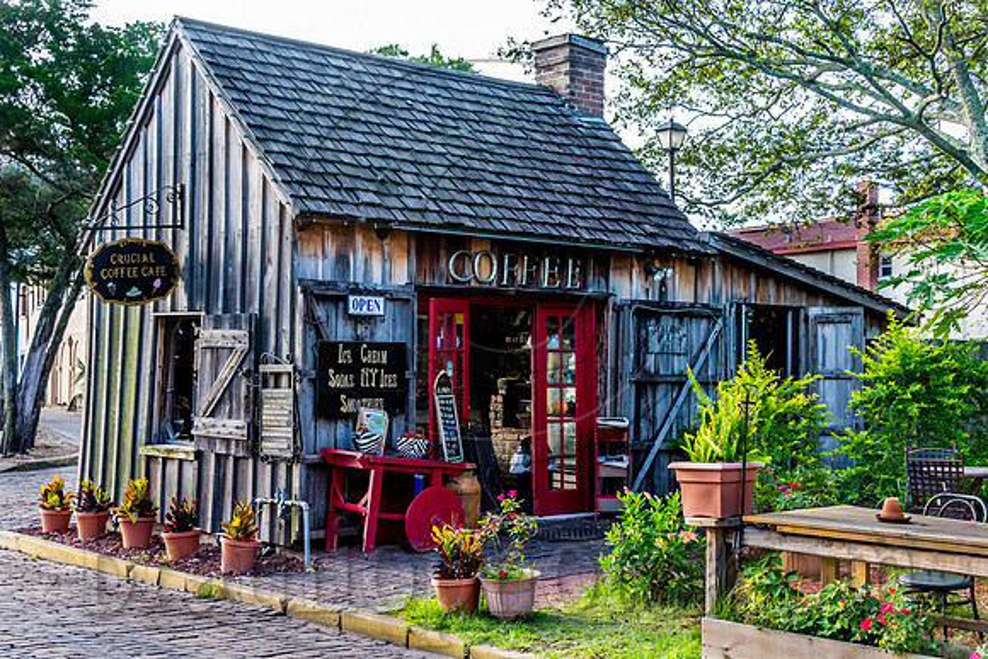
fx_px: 1318
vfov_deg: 28.1
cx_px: 494
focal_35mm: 48
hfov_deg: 41.1
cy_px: 330
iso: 2500
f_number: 6.3
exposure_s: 1/800
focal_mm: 48
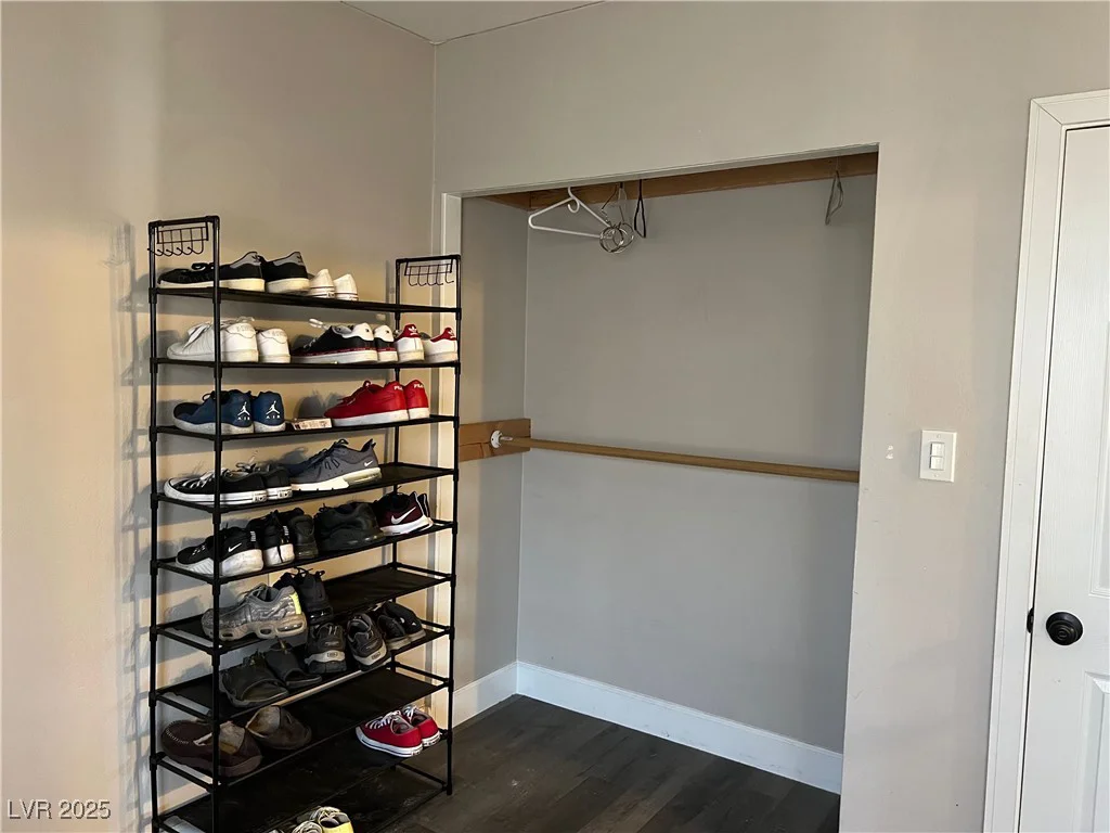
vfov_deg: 53.1
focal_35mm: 26
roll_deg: -0.9
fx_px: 834
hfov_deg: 67.3
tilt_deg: -4.1
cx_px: 555
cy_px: 416
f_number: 1.5
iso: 400
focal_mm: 5.7
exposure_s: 1/40
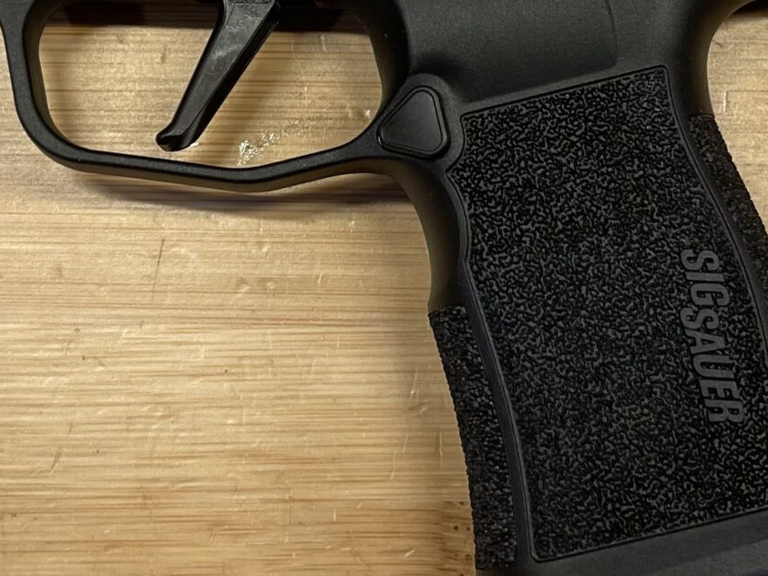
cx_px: 396
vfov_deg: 18.2
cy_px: -8
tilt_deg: -78.9
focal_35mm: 79
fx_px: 1752
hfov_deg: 24.7
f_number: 1.6
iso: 125
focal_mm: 5.1
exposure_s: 1/120
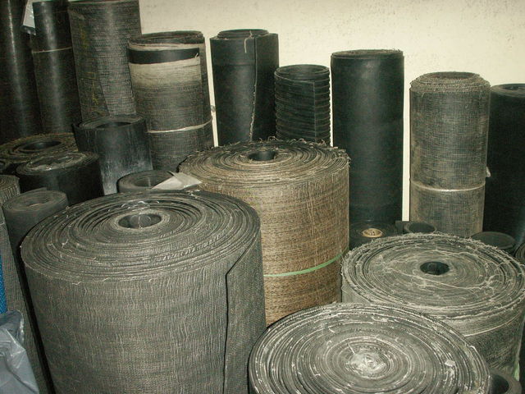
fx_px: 561
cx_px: 262
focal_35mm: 37
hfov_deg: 50.1
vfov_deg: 38.7
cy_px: 197
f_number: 3.5
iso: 160
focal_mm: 7.7
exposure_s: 1/40
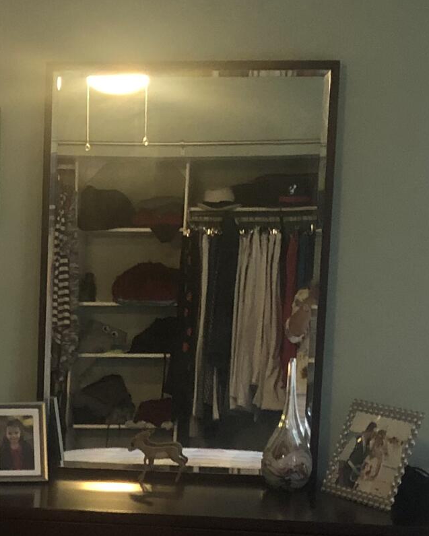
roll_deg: -0.9
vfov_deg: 18.3
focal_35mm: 103
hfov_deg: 14.7
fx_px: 1634
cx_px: -15
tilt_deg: -11.9
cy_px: 504
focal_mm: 3.99
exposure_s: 1/15
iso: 80
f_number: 1.8
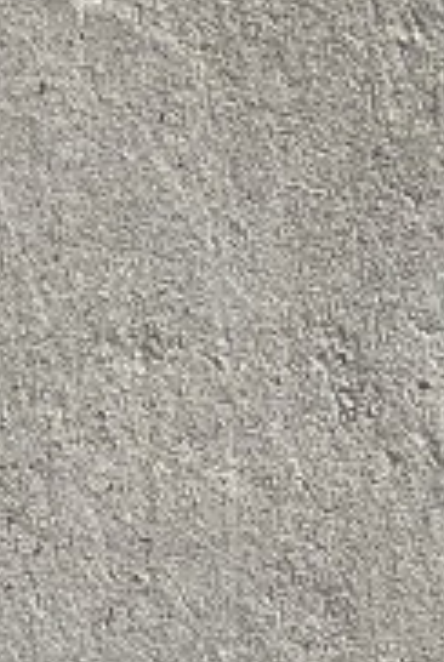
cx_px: -58
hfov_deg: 7.7
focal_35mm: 178
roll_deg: +0.8
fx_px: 3280
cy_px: 1528
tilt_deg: -24.6
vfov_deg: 10.2
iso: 50
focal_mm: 5.1
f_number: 1.6
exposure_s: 1/2967
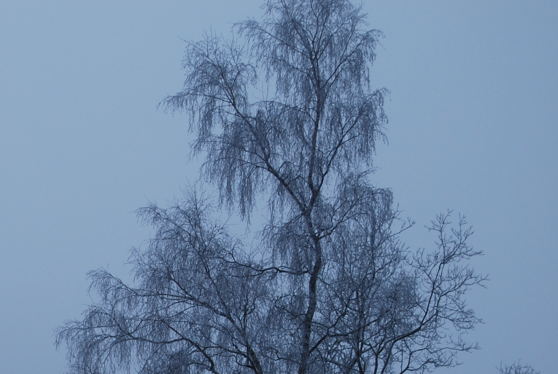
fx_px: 2889
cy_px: 374
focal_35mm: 186
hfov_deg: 10.9
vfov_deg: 7.4
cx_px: -14
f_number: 5.6
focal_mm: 55
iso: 140
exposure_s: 1/125
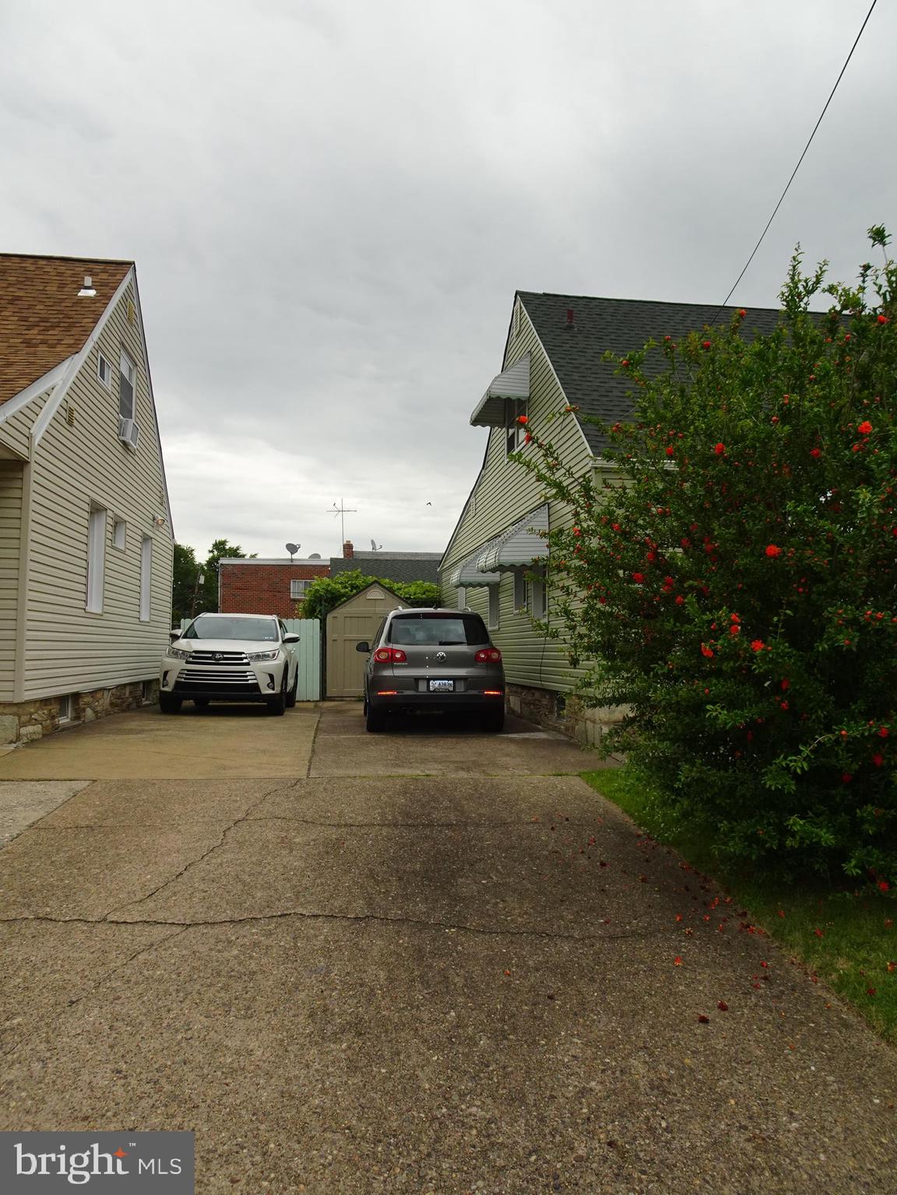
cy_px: 598
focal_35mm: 24
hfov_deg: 56.8
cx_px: 448
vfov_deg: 71.6
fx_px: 829
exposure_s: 1/400
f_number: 3.5
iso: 80
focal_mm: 4.25
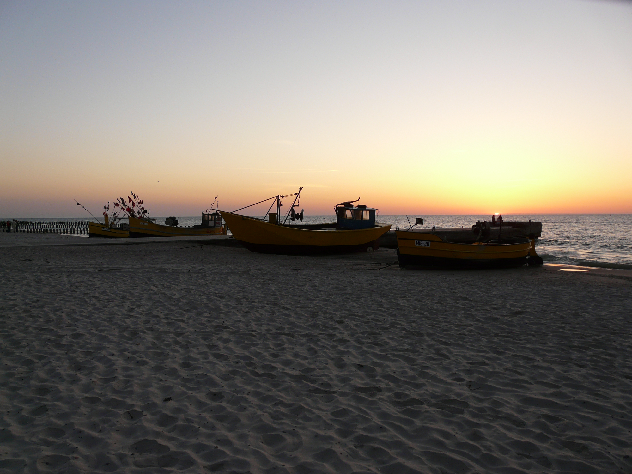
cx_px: 316
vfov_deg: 49.7
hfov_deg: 63.4
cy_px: 237
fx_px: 511
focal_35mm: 28
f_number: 3.2
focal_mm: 4.6
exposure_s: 1/100
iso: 100
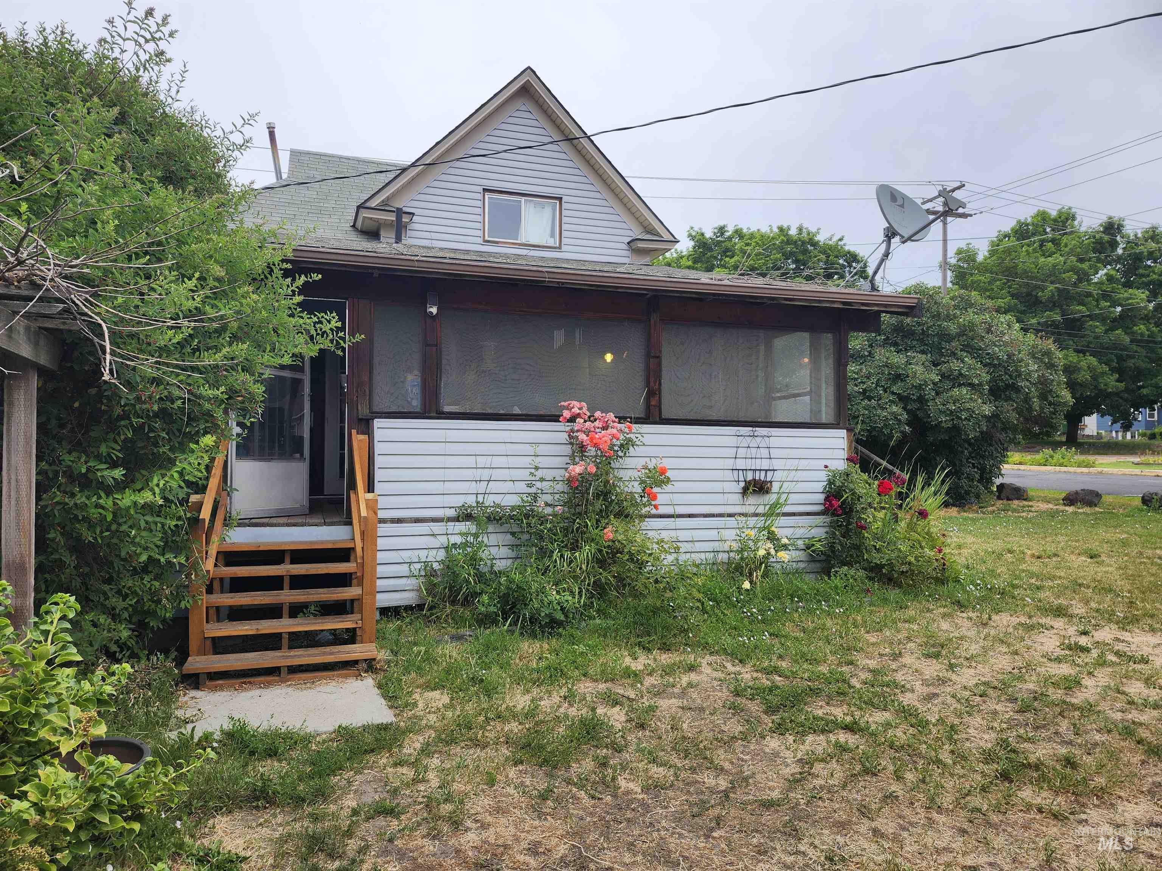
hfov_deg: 73.9
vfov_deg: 58.9
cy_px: 436
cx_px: 581
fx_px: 772
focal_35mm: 23
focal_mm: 5.54
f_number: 1.8
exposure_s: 1/323
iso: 25
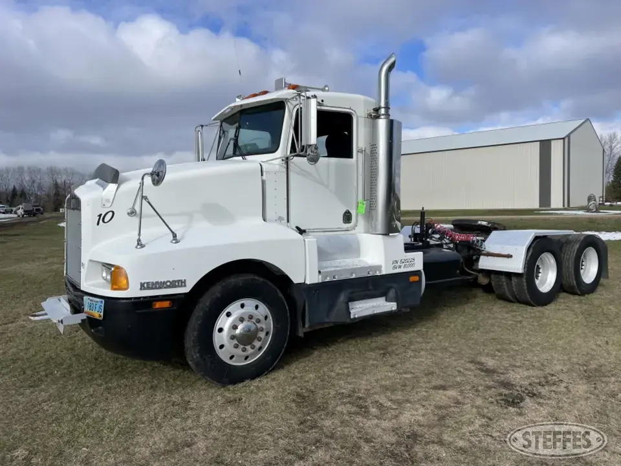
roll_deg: +1.5
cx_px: 310
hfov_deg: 67.3
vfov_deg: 53.1
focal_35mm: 26
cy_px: 233
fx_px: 466
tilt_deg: +0.6
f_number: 1.6
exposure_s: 1/5128
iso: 32
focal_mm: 5.1
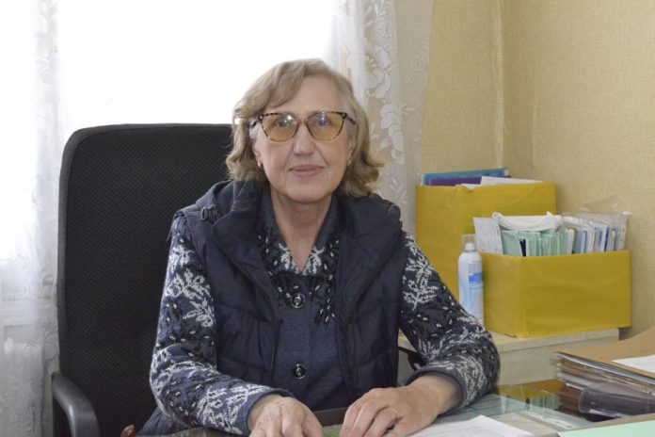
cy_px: 218
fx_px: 955
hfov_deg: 37.9
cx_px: 328
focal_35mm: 52
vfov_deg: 25.8
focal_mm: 35
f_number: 8
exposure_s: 1/40
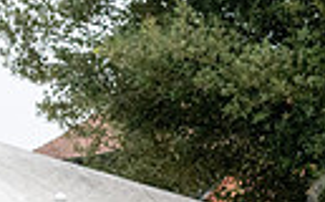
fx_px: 1909
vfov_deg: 5.9
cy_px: 404
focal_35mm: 216
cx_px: 706
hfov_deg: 9.0
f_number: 4
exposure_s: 1/1000
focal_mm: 29
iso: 1000
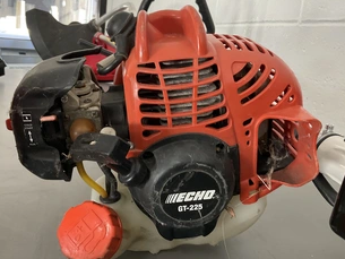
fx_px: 379
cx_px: 167
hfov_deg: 49.0
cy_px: 130
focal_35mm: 38
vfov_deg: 37.7
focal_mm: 3
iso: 200
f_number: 1.8
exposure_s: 1/60
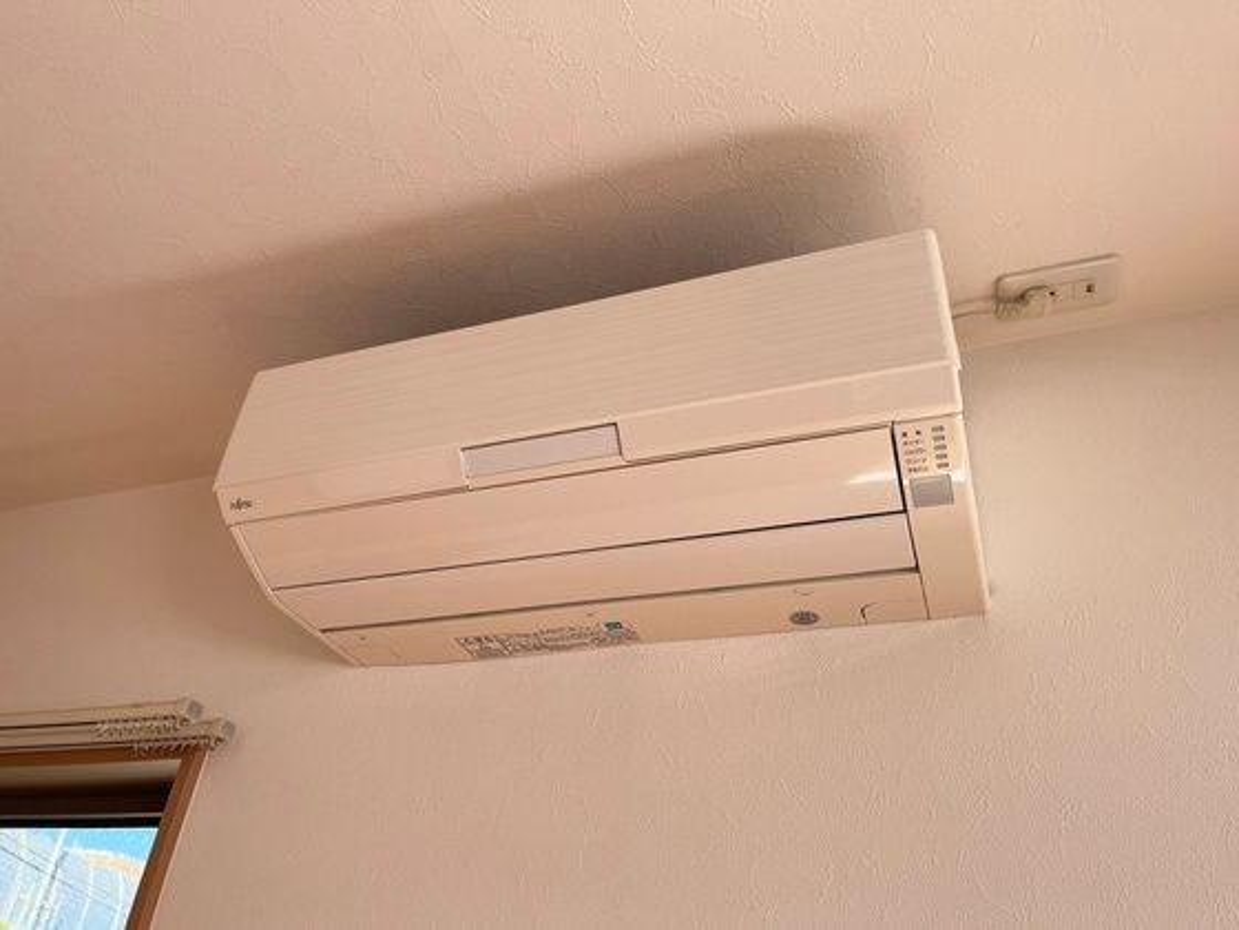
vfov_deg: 53.1
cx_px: 620
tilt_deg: +35.8
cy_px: 465
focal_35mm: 26
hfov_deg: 67.3
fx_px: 931
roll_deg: -5.5
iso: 50
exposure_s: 1/265
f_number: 1.6
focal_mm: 5.1
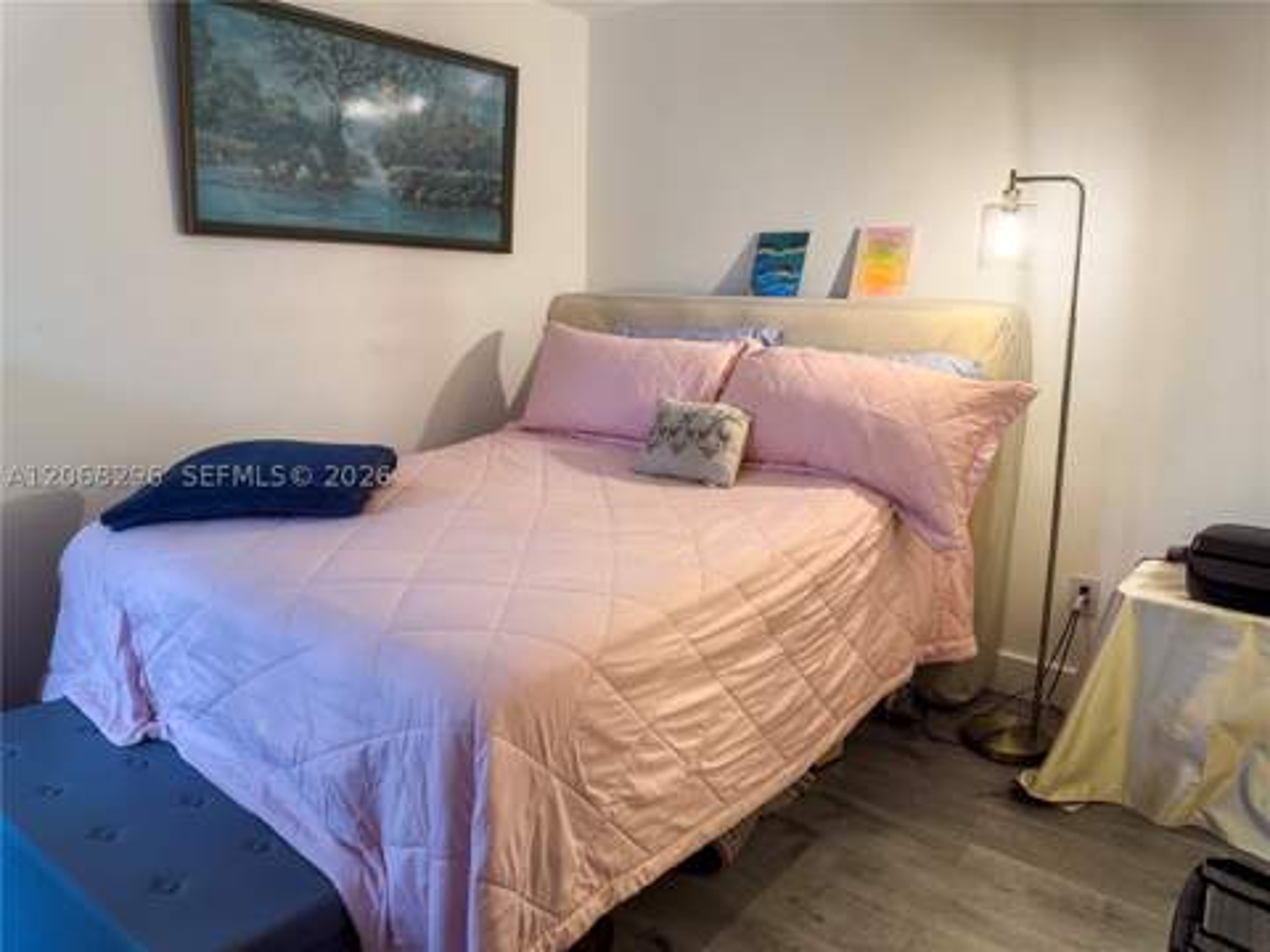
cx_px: 635
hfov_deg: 71.6
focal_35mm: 24
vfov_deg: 56.8
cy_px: 476
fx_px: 881
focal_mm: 6.76
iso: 200
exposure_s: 1/60
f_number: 1.8
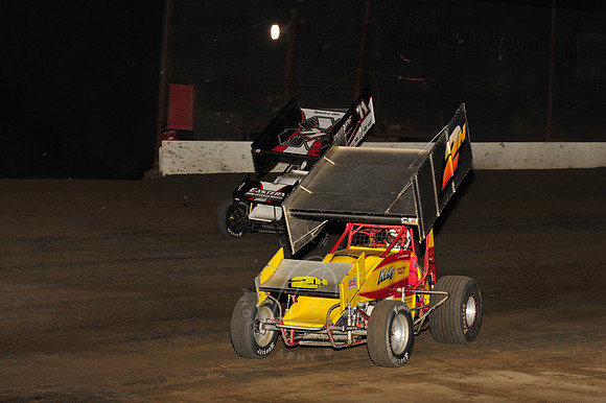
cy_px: 202
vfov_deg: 14.8
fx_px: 1548
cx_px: 303
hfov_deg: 22.2
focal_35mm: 92
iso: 1000
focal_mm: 92
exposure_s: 1/320
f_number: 7.1
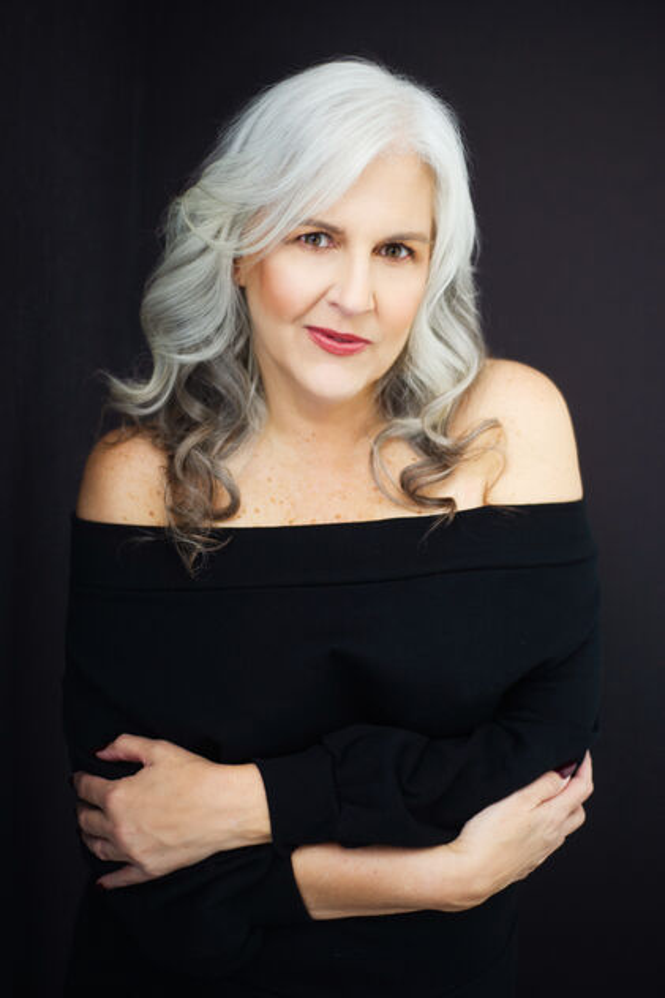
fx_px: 1386
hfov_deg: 27.0
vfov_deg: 39.6
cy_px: 499
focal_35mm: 50
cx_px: 332
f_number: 2.2
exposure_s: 1/125
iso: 1000
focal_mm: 50
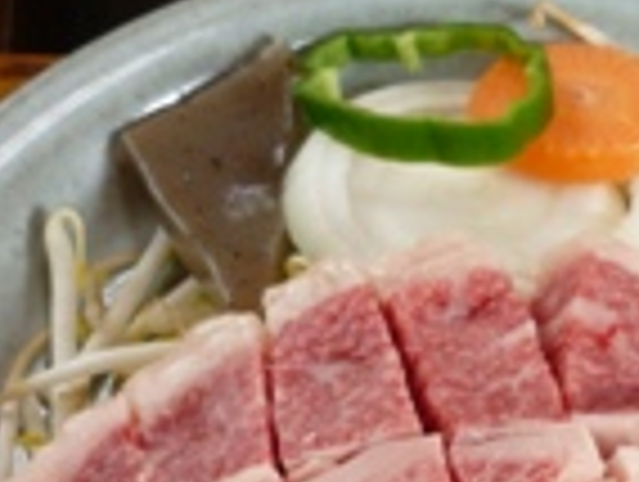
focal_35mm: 95
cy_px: 628
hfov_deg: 20.6
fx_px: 1757
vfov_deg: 14.9
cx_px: 414
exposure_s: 1/40
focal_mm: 5.5
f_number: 2.8
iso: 100
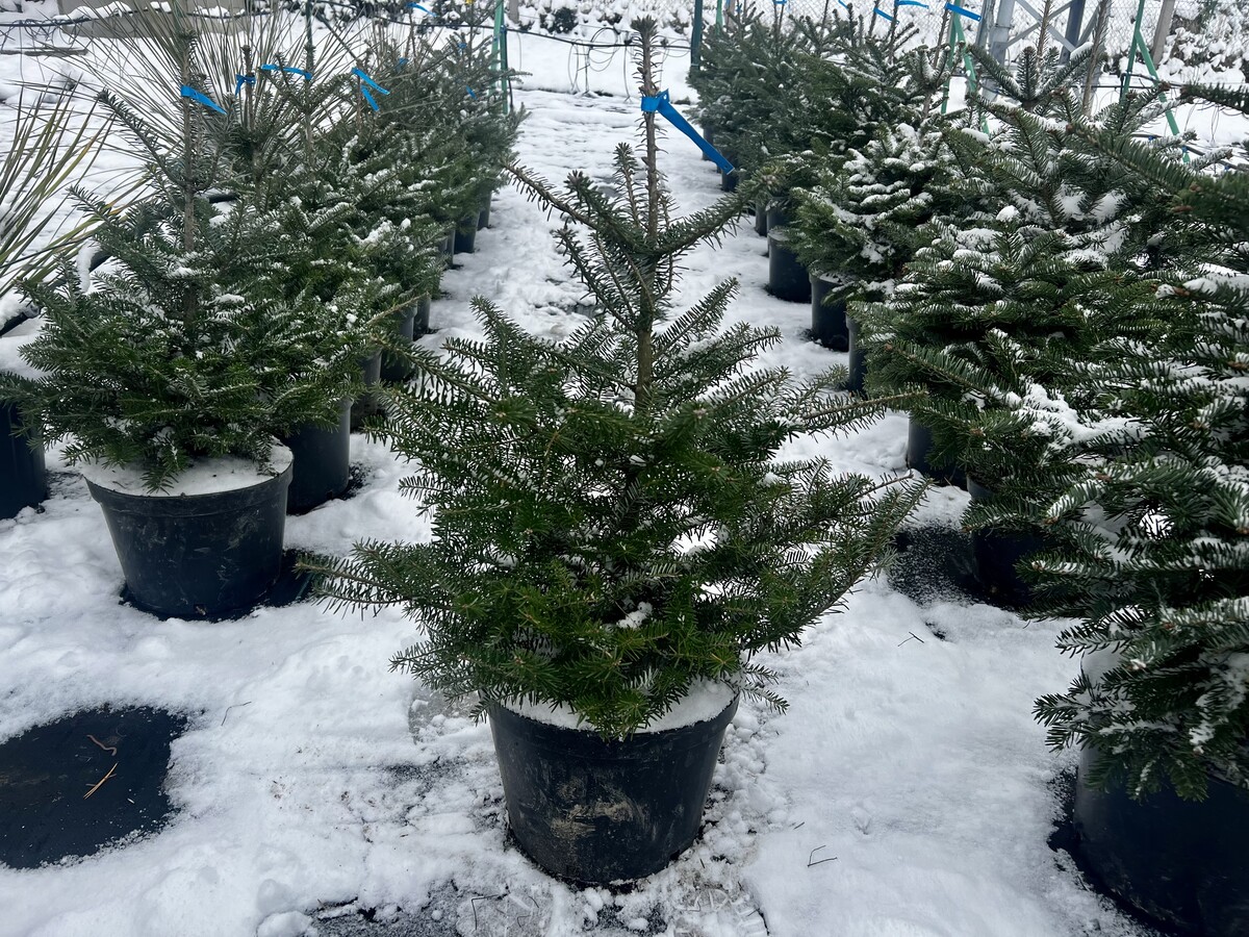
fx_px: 938
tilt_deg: -24.6
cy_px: 468
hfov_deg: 67.3
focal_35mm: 26
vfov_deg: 53.1
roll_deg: -2.1
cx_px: 624
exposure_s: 1/827
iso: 50
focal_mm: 5.7
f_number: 1.5
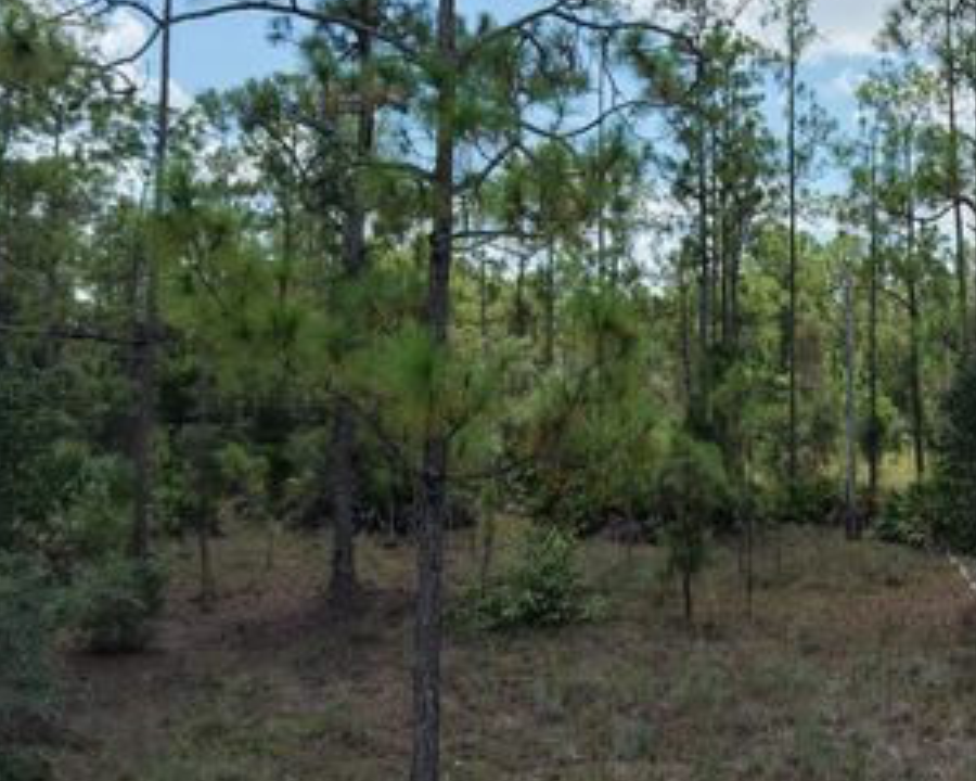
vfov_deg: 30.2
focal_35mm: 50
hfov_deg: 35.0
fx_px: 1444
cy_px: 338
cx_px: 898
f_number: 1.8
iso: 400
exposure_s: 1/6000
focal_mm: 8.67
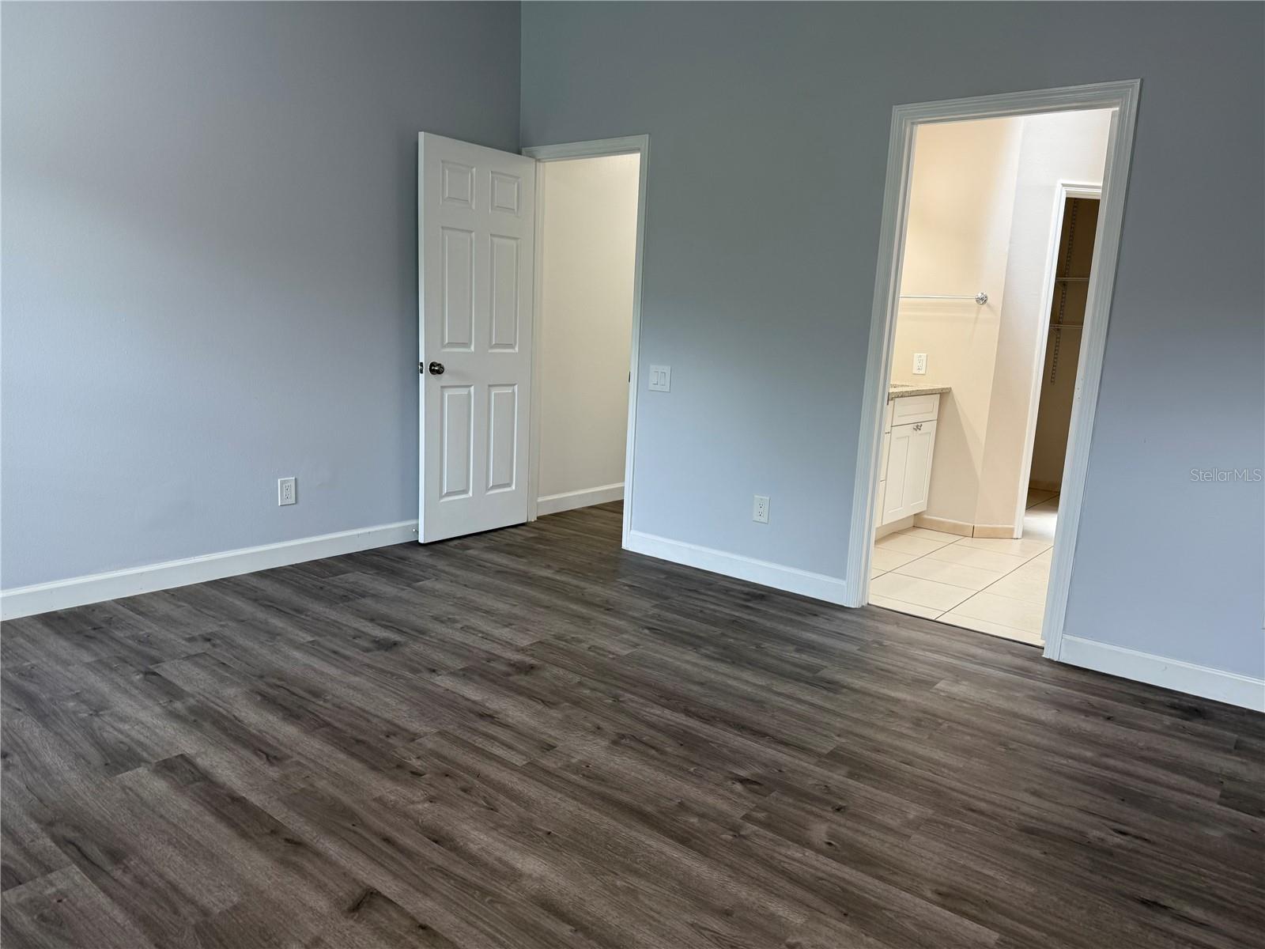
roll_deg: -3.1
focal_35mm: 24
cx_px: 632
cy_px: 474
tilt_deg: -10.3
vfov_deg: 56.8
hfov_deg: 71.6
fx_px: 877
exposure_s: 1/120
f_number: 1.78
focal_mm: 6.76
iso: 80
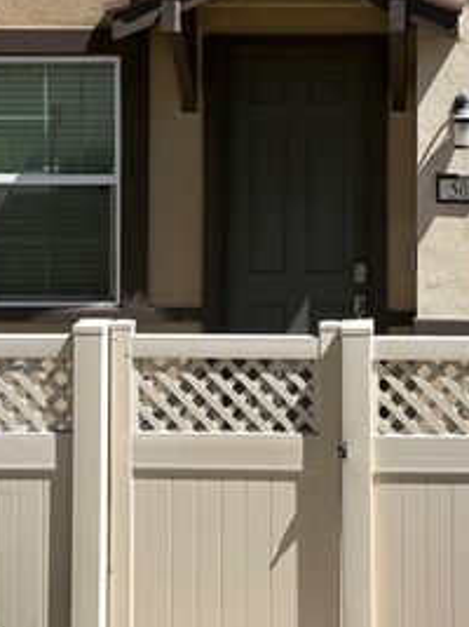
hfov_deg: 22.1
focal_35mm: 65
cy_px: 58
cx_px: 403
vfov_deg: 28.6
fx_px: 1175
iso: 50
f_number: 1.6
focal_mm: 5.96
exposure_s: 1/4065
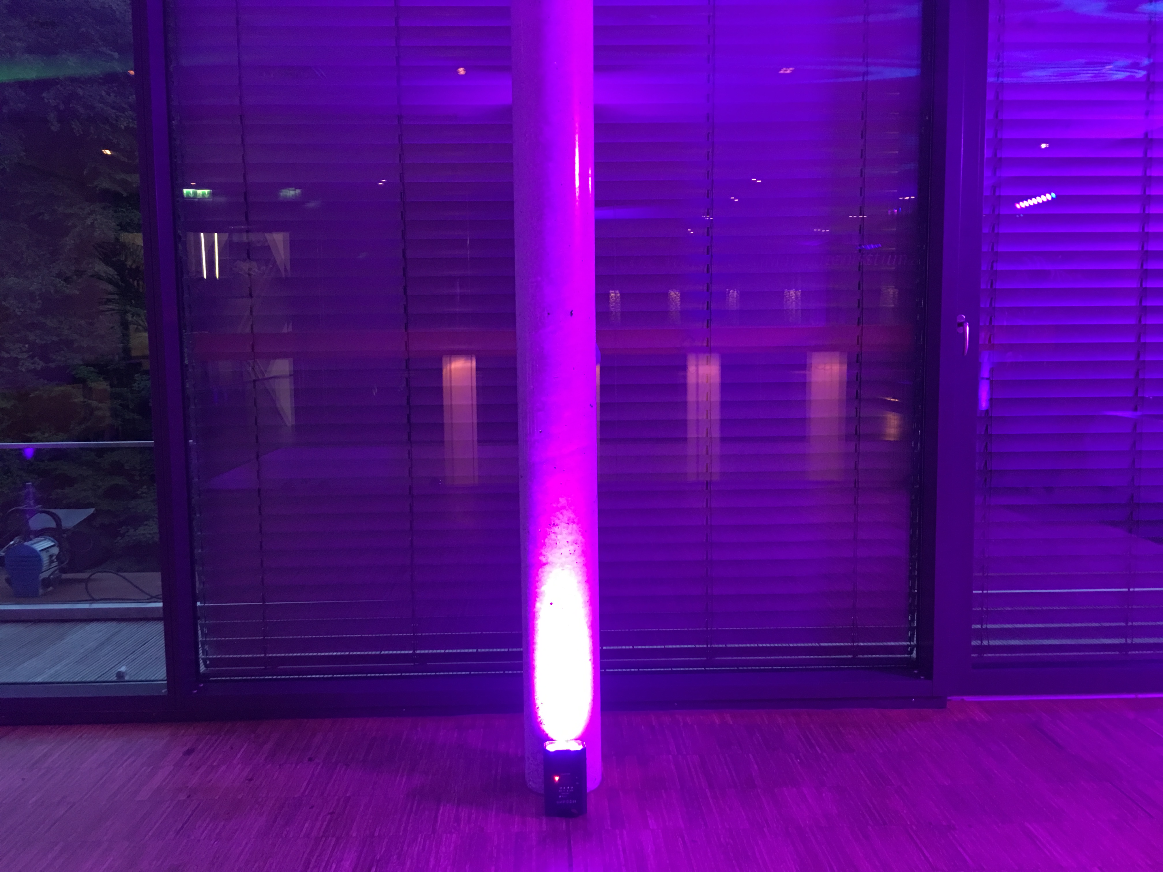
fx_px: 974
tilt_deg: -4.7
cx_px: 582
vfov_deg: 48.2
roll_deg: +0.3
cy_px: 436
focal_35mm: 29
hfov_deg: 61.7
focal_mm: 4.15
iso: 100
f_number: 2.2
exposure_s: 1/4
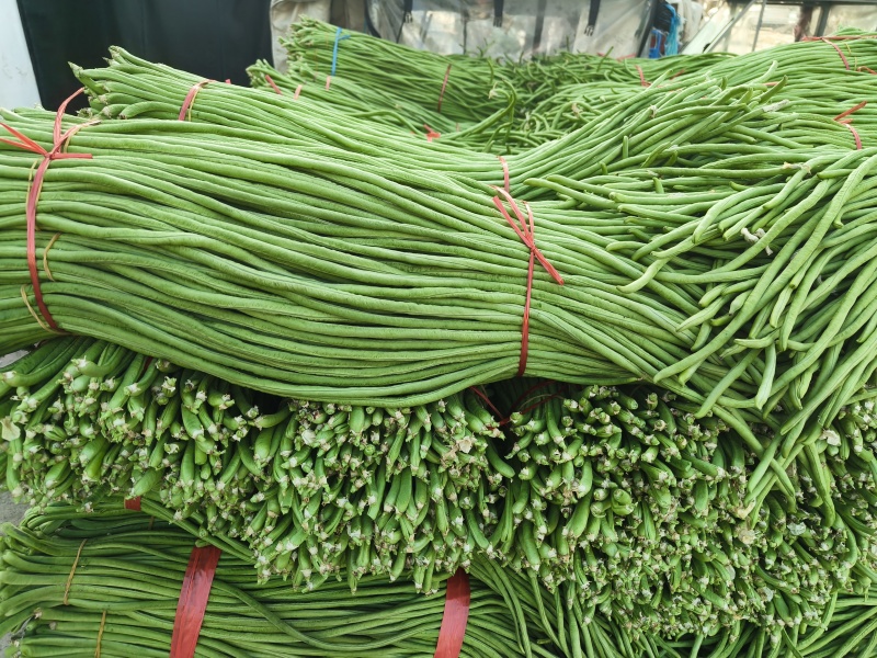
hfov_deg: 71.6
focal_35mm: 24
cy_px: 329
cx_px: 438
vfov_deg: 56.8
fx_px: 608
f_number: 1.8
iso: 50
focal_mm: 5.59
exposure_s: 1/284
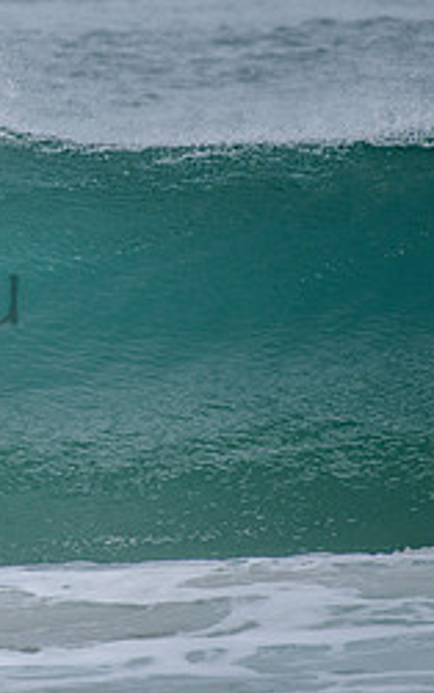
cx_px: -274
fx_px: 22299
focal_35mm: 1179
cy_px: 261
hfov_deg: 1.1
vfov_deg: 1.8
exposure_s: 1/2000
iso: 280
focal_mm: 500
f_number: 5.6
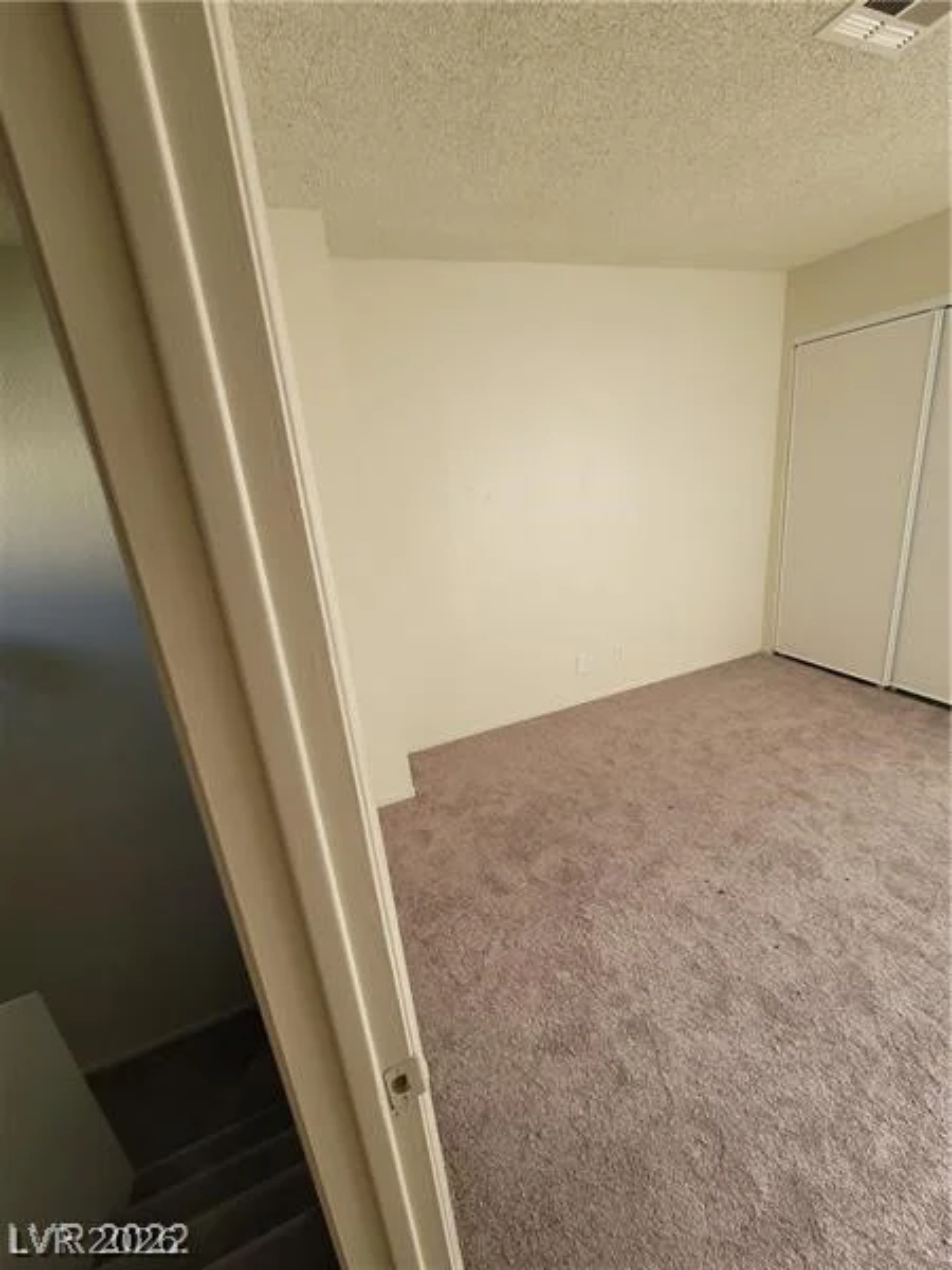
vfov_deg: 106.2
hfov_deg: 89.9
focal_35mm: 13
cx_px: 476
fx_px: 477
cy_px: 635
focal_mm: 2.2
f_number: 2.2
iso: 80
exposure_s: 1/60
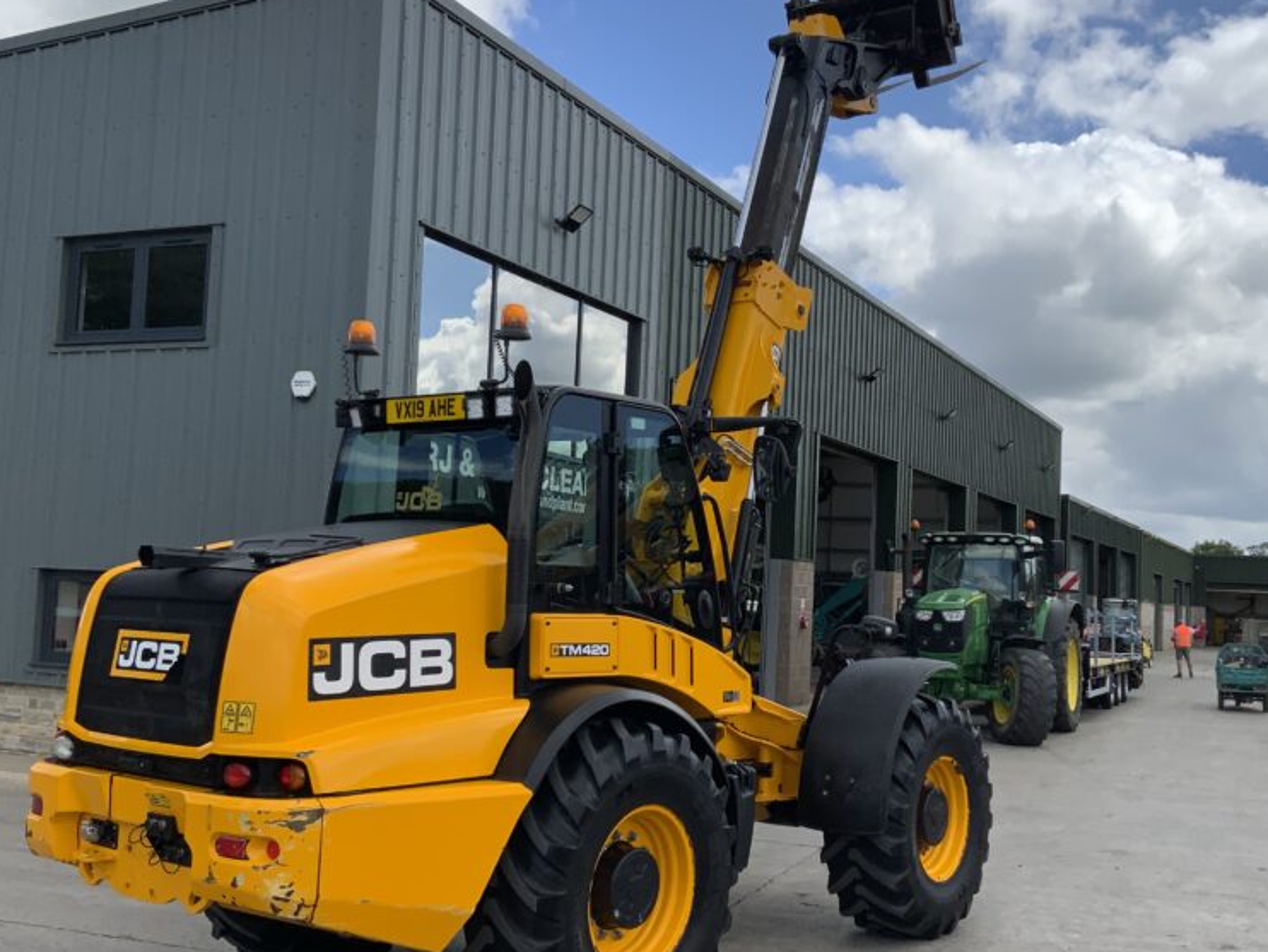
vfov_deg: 36.0
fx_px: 1466
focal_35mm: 40
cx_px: 714
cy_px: 494
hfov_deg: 46.7
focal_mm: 3
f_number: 1.8
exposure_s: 1/1984
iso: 16
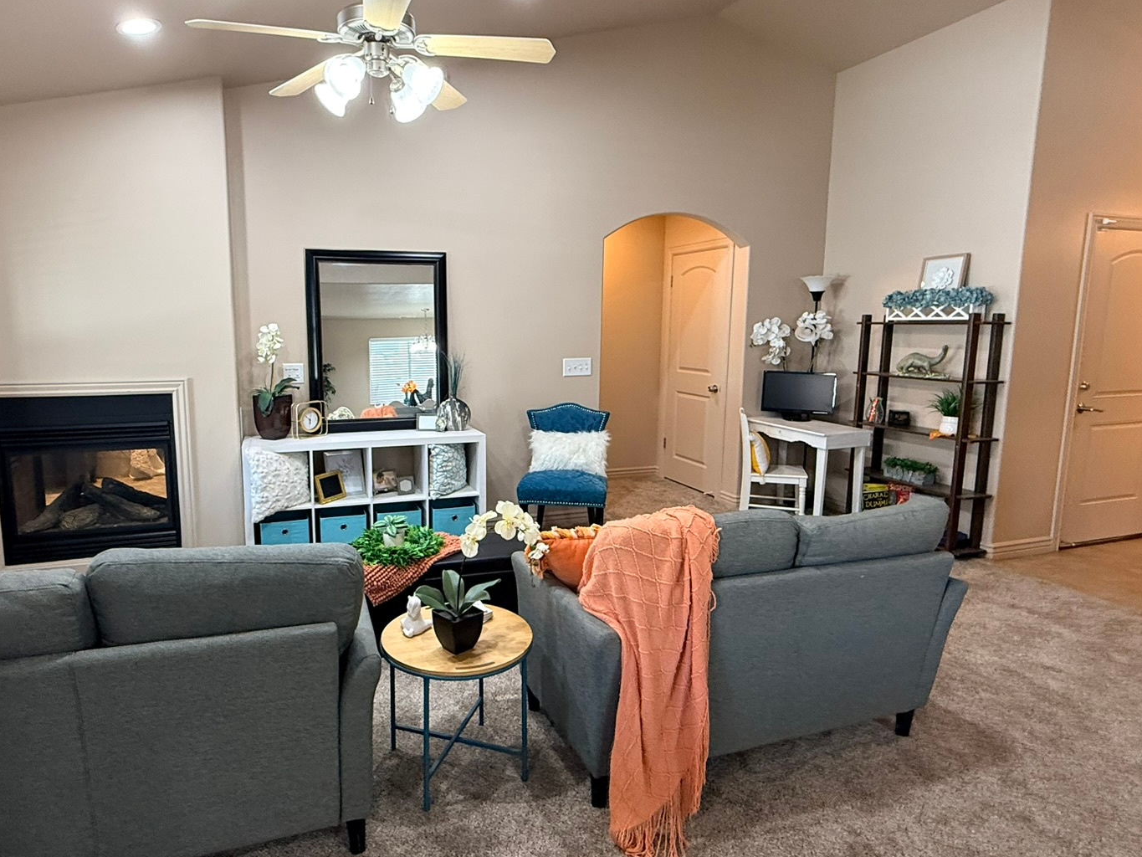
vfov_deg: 63.4
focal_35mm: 21
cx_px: 494
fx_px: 693
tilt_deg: -7.8
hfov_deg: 78.6
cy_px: 421
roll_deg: -0.5
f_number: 2.2
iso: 250
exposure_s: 1/60
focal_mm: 2.22
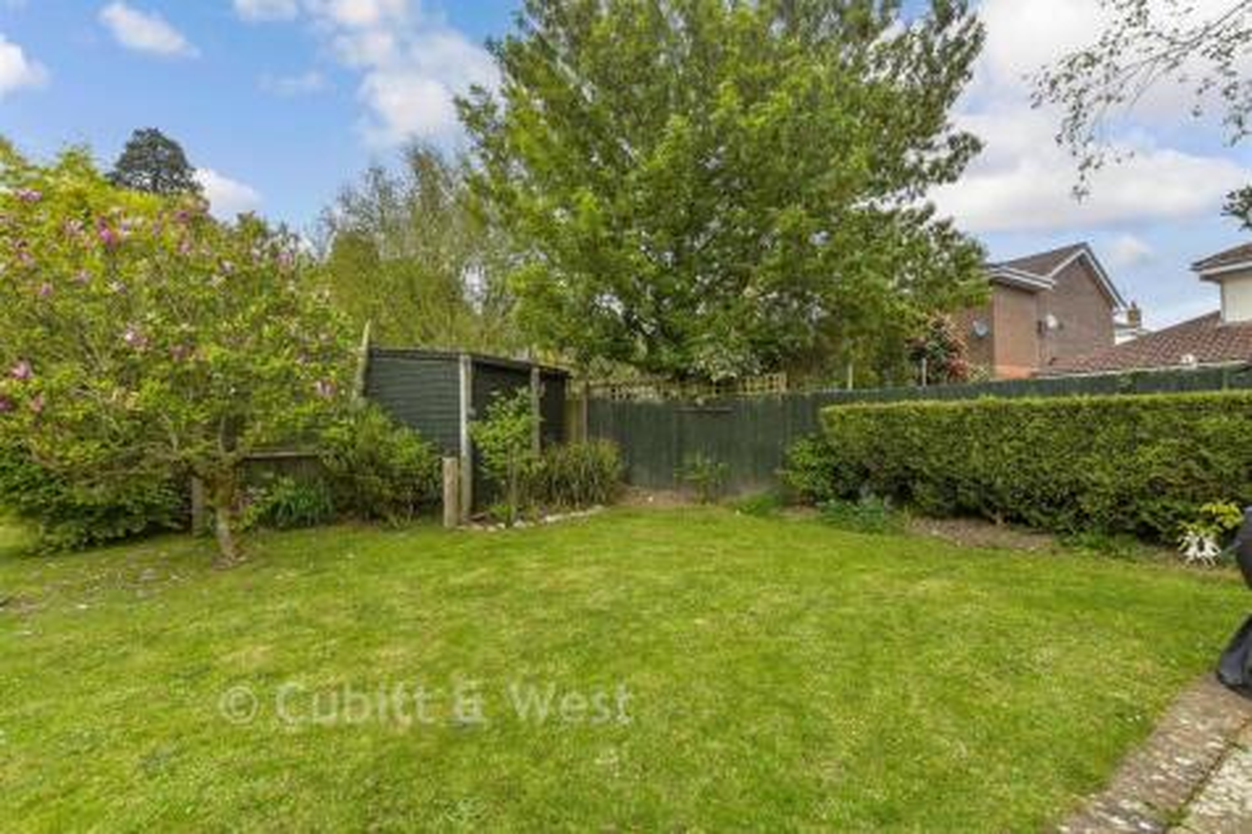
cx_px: 626
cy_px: 417
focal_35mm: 15
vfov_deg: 77.3
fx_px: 521
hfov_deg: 100.4
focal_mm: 10
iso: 160
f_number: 8
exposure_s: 1/80
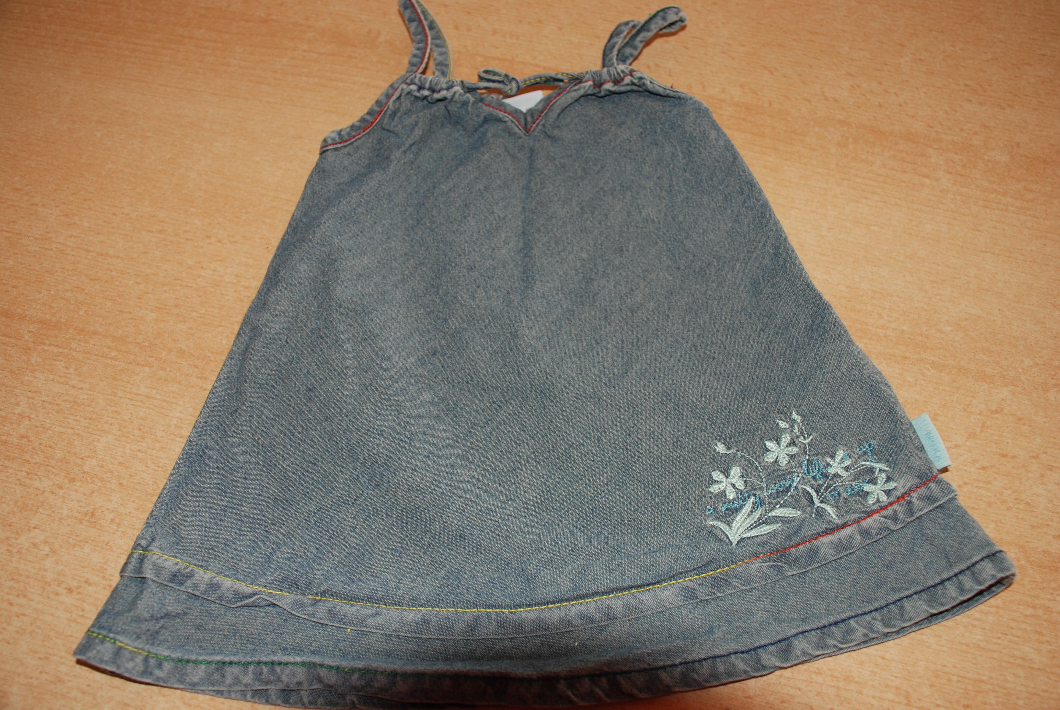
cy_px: 355
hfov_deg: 57.2
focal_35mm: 33
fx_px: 973
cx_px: 530
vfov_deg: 40.1
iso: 200
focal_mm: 22
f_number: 3.8
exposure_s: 1/60
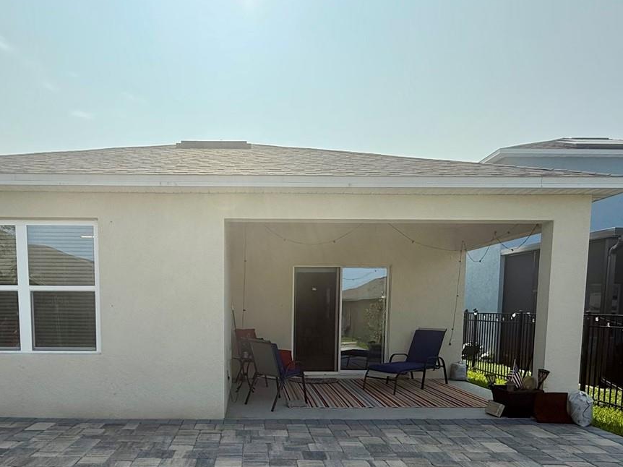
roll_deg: -0.3
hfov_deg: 66.8
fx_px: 468
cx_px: 254
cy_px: 348
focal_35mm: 26
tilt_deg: -4.2
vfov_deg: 50.9
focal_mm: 2.22
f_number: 2.2
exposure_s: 1/2024
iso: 80
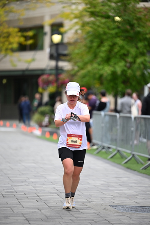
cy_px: 112
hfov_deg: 7.4
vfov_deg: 11.1
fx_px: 1155
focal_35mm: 185
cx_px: 75
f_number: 2.8
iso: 640
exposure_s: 1/2000
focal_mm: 185
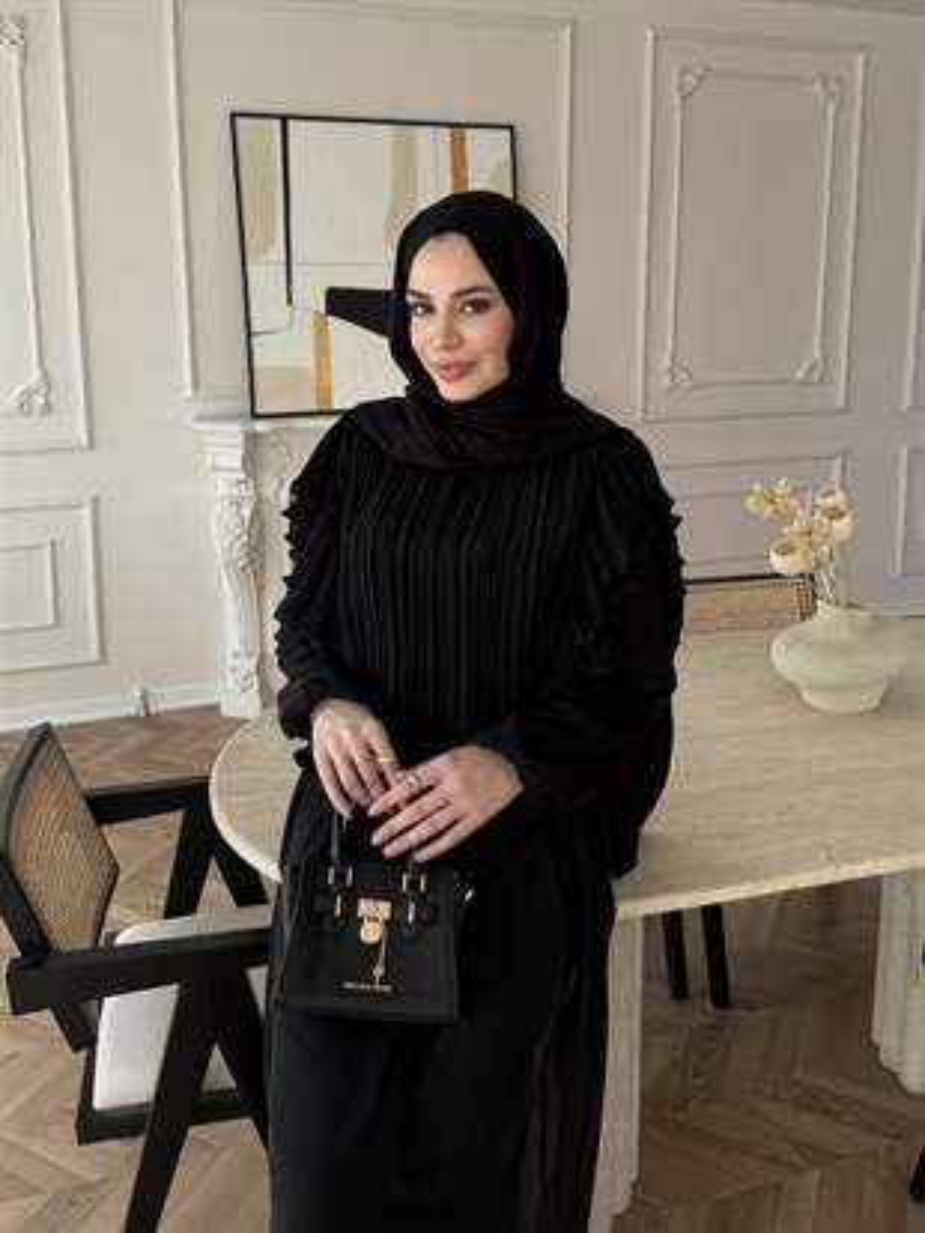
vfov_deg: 71.6
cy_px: 616
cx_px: 462
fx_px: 855
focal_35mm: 24
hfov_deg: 56.8
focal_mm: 6.76
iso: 80
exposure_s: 1/467
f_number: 1.78
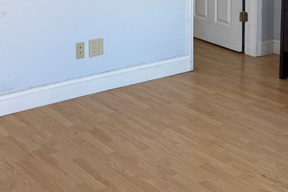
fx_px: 504
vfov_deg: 20.2
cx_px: 77
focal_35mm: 63
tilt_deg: -5.2
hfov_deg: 31.4
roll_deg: +0.2
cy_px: -37
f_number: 1.78
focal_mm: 6.76
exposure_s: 1/284
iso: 64
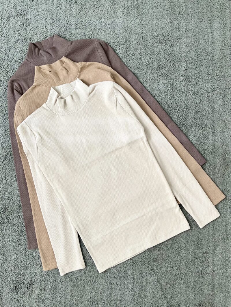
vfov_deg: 67.3
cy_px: 154
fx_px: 231
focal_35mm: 26
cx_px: 116
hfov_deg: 53.1
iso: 64
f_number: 1.6
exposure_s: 1/121
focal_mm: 5.1
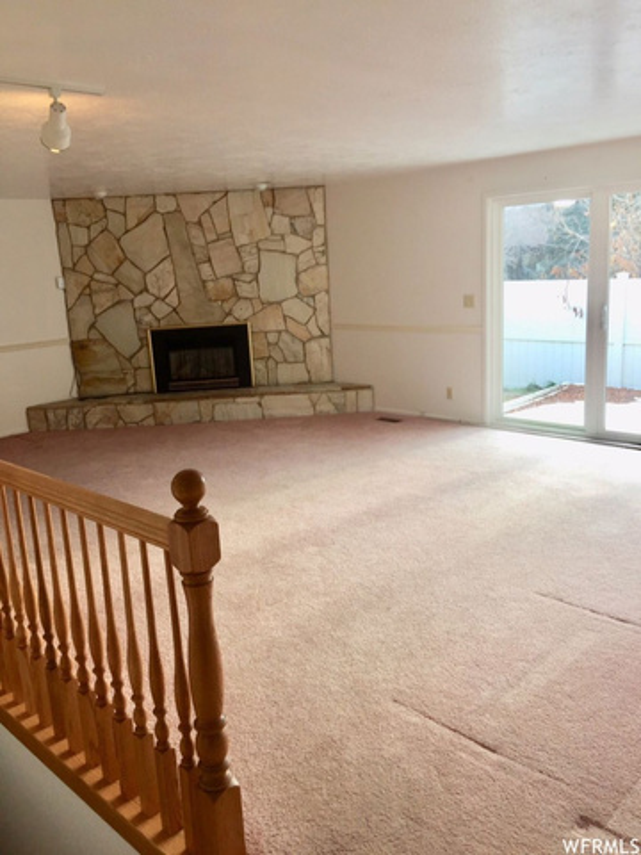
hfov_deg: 48.2
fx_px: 716
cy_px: 428
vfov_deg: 61.7
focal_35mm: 29
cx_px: 320
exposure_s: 1/60
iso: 32
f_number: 2.2
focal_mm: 4.15
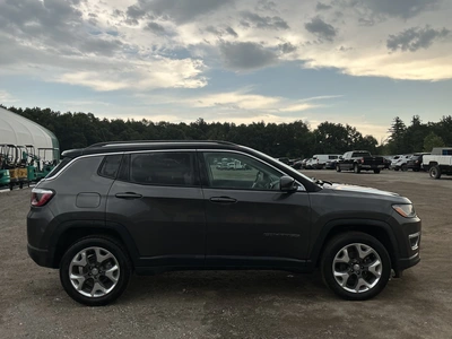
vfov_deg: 49.7
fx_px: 366
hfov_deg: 63.4
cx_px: 226
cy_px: 170
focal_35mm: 28
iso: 25
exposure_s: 1/613
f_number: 1.8
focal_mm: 3
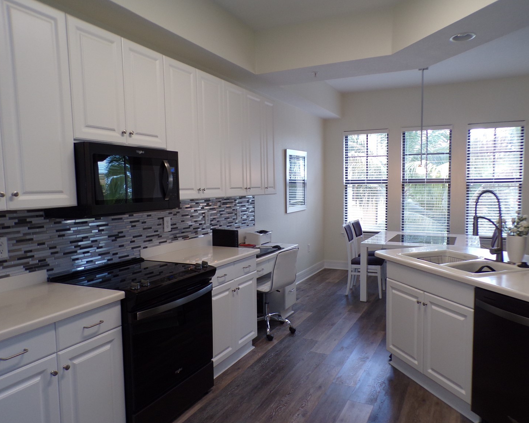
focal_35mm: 26
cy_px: 208
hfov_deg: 65.9
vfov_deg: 54.9
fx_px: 407
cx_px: 289
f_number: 3
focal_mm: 4.3
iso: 114
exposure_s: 1/34
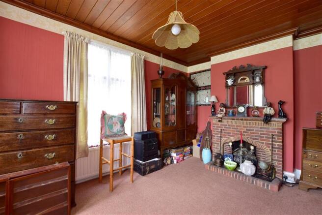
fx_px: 134
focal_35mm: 15
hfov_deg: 100.4
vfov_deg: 77.3
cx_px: 161
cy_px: 108
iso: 200
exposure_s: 1/1.6
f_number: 11
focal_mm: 10
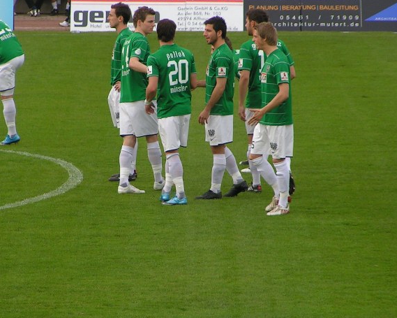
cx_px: 167
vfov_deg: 3.6
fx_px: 5016
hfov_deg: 4.5
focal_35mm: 427
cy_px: 136
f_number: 3.5
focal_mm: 47.6
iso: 80
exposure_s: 1/250
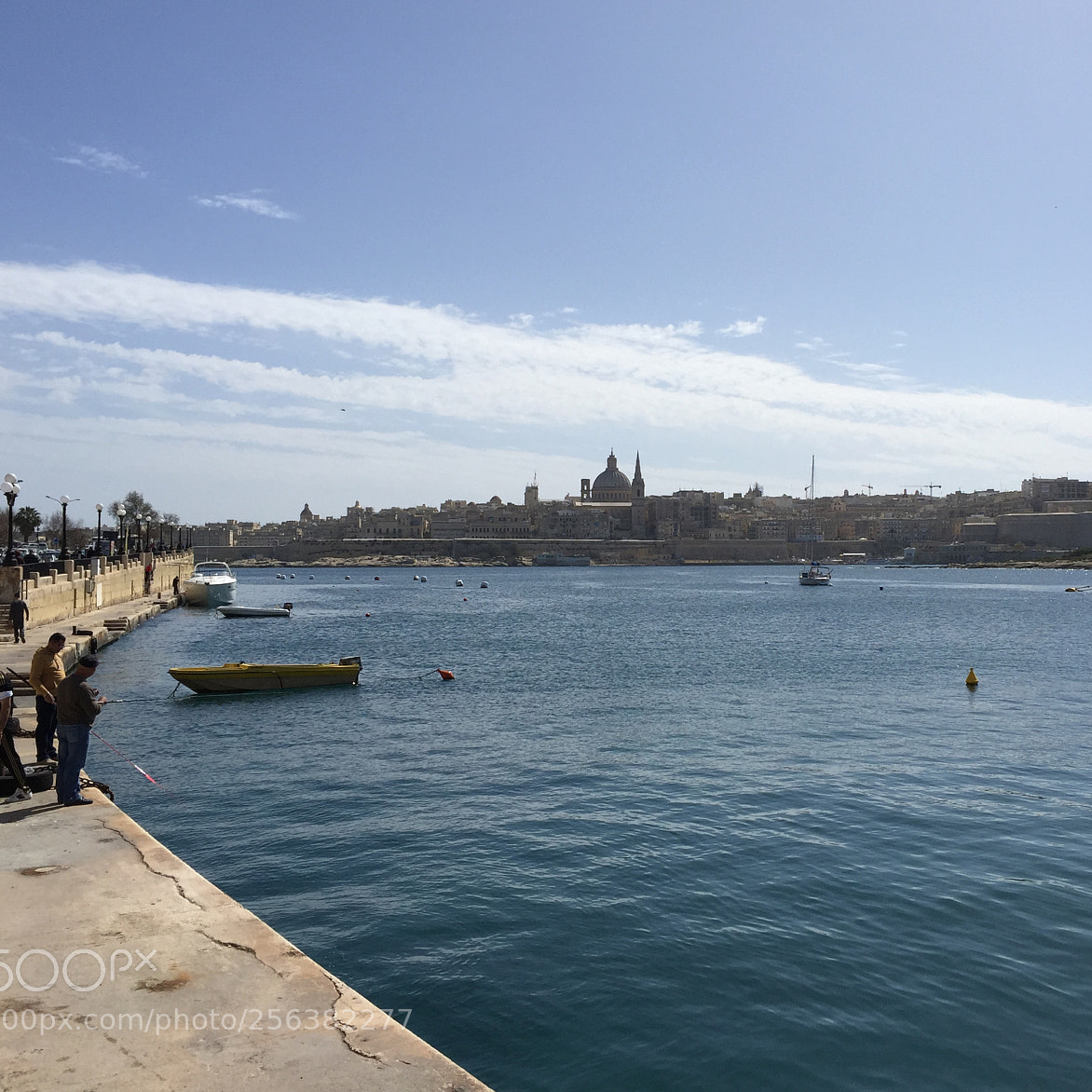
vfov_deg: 47.2
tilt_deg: +1.3
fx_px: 1249
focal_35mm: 35
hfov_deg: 46.9
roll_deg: -0.8
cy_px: 534
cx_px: 671
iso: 32
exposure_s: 1/4405
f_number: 2.2
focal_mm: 4.15
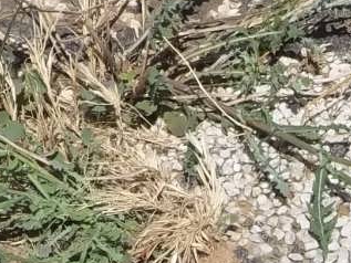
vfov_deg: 7.7
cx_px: 74
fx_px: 1917
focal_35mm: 189
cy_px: -155
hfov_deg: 10.4
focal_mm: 8.8
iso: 80
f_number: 7
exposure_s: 1/500
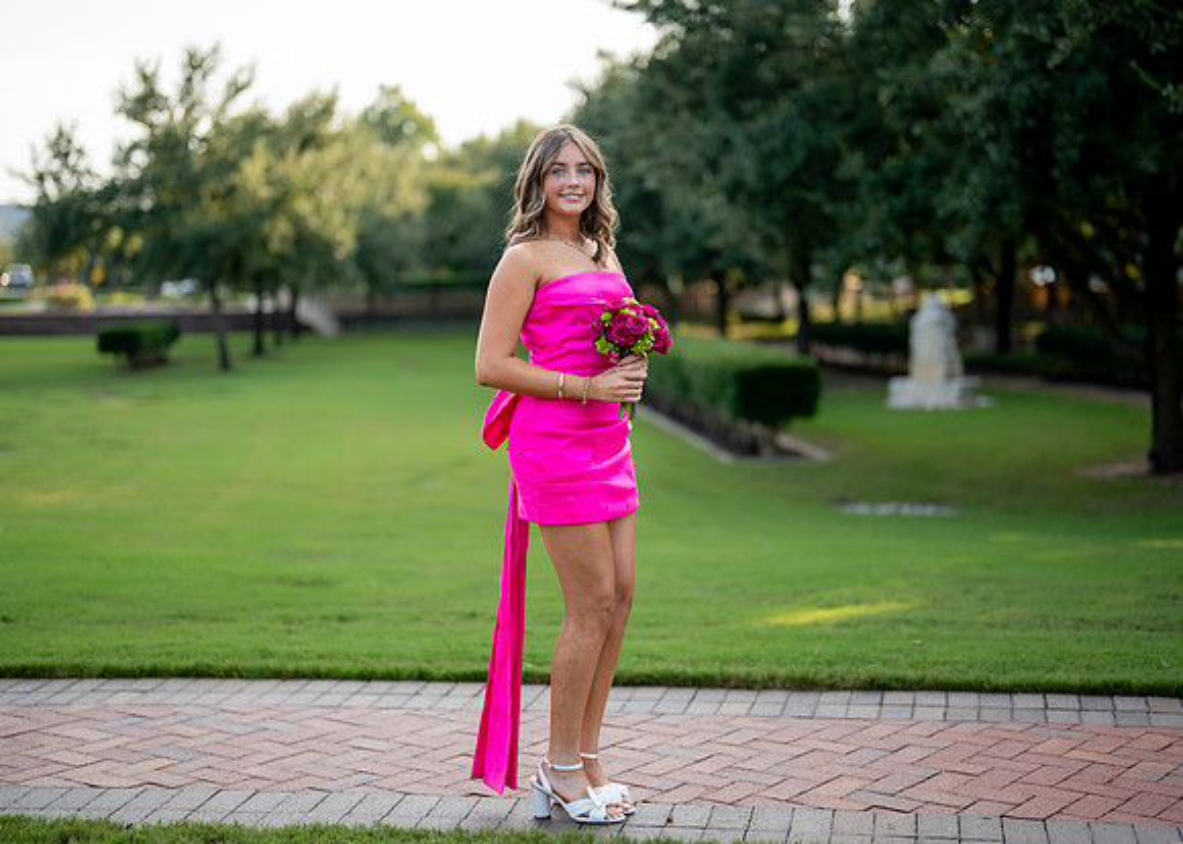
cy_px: 420
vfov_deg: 25.5
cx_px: 598
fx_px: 1868
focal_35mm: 56
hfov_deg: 35.1
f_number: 1.2
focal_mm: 50
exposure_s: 1/2000
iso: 200
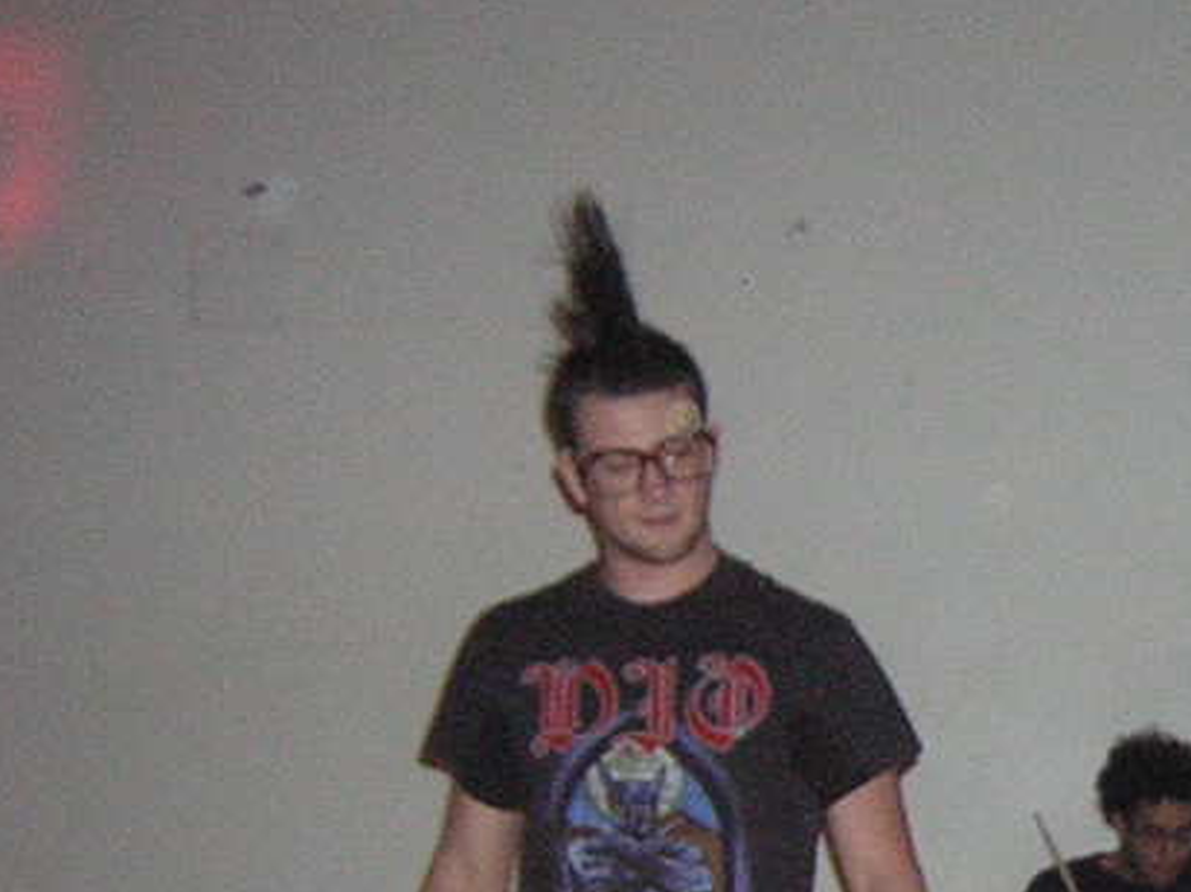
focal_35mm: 90
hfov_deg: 20.5
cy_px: 898
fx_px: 3095
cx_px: 1409
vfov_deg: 16.1
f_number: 2.6
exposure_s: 1/60.1
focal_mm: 4.7
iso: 186
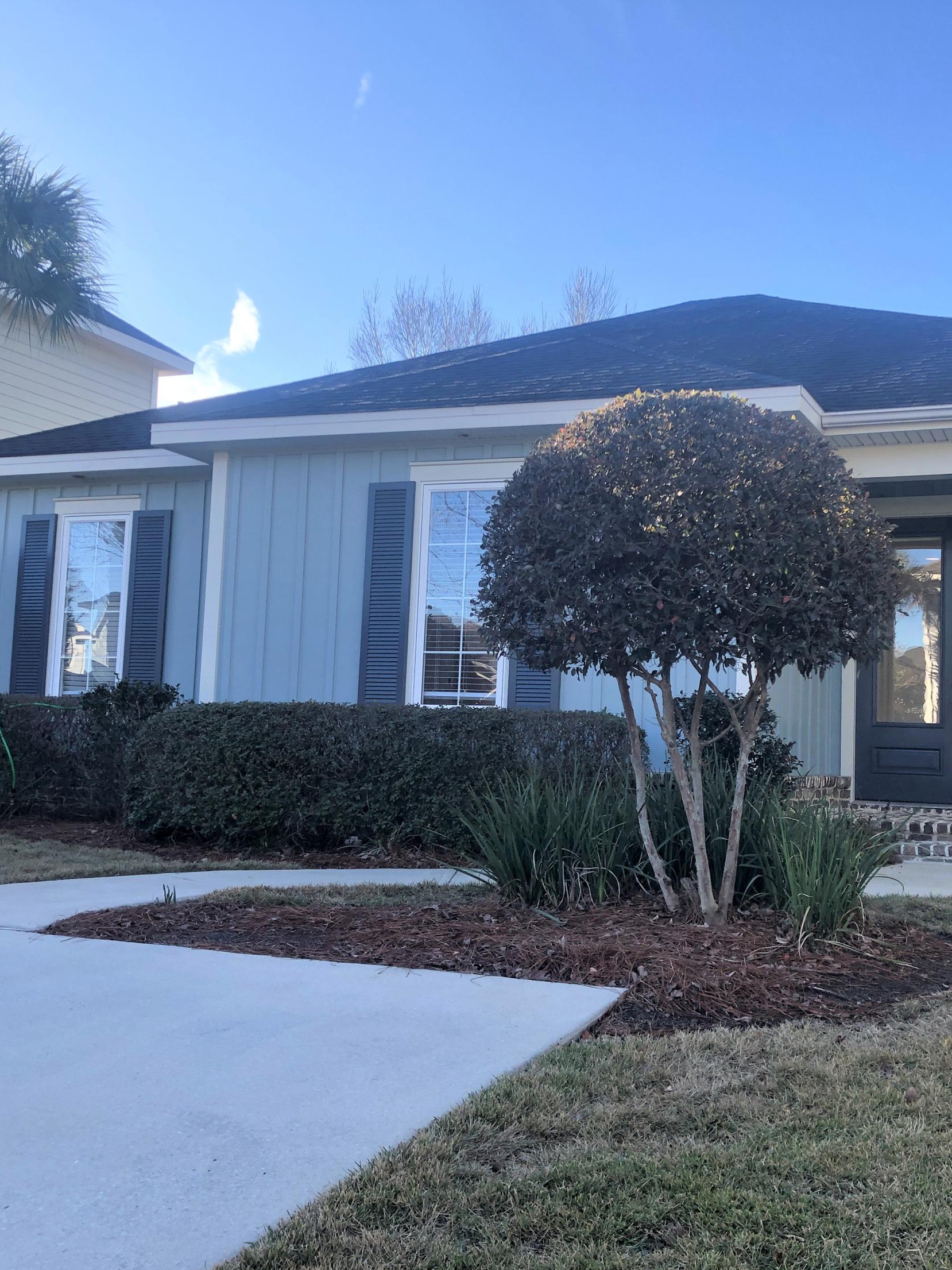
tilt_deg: +4.9
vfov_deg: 49.0
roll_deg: -1.1
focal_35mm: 38
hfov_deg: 37.3
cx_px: 629
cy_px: 638
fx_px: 1394
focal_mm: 3.99
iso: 20
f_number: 1.8
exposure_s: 1/366
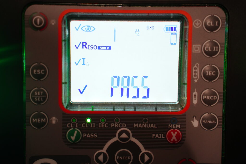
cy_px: 82
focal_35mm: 75
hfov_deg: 27.0
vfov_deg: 18.2
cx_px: 123
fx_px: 513
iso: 1000
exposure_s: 1/250
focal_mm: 75
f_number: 2.8
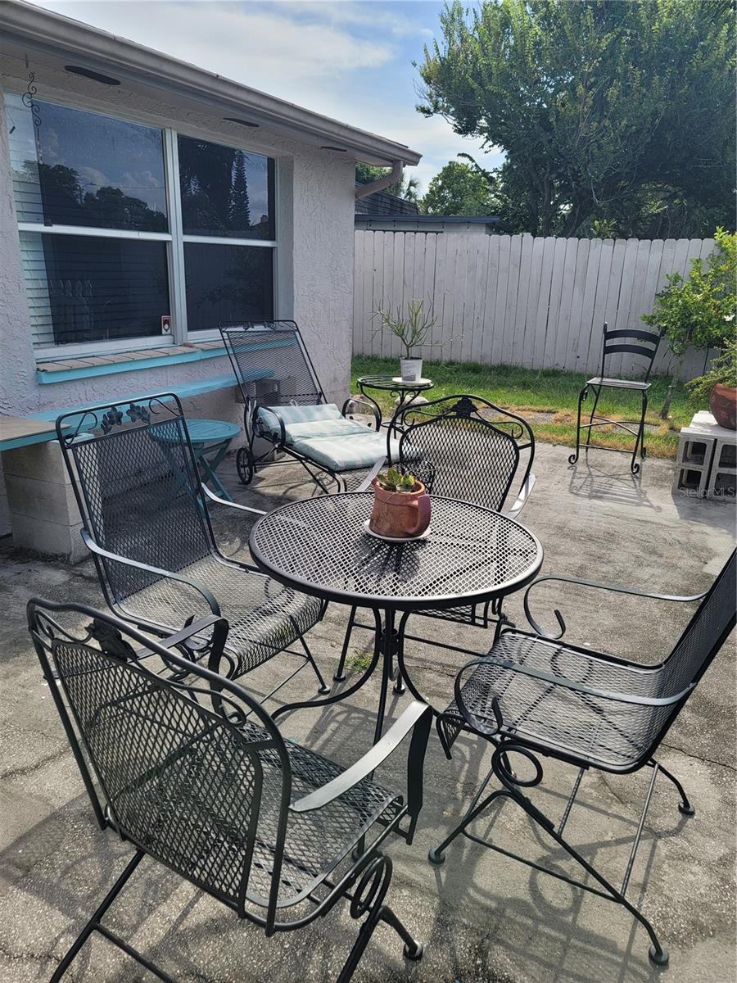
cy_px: 492
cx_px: 368
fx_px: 710
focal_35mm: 25
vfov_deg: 69.4
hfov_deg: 54.9
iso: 20
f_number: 1.8
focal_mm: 7
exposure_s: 1/866
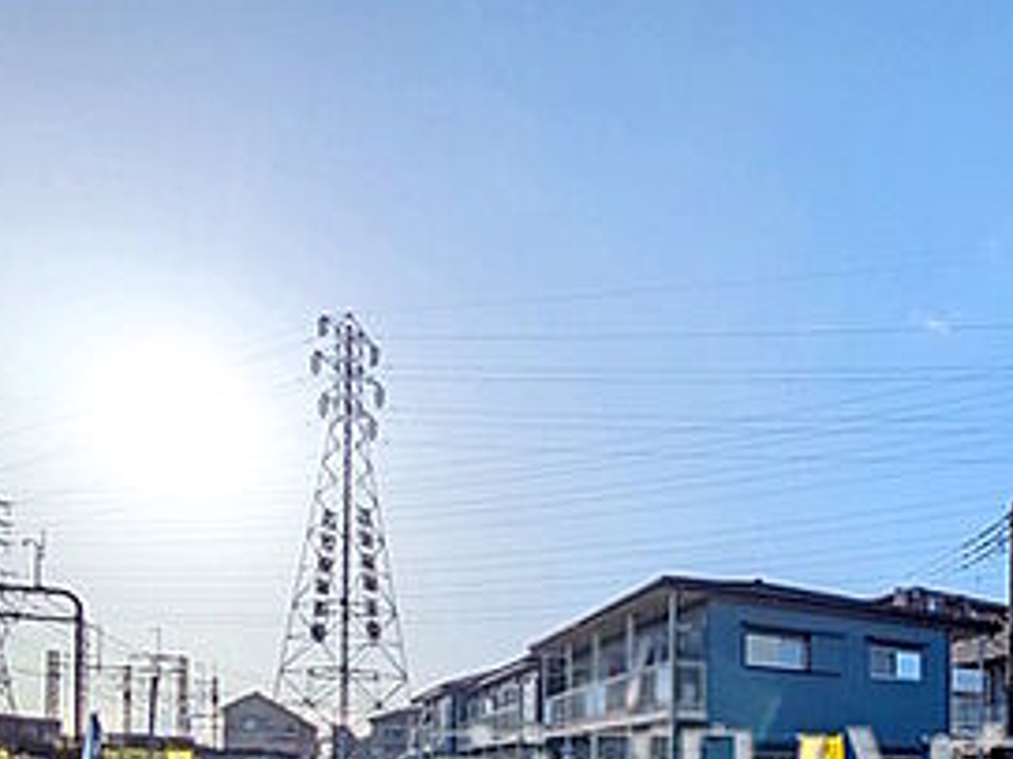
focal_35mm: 31
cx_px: 826
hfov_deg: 54.0
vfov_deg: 39.1
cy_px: 789
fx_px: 907
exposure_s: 1/5076
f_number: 2.2
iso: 43
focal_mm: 1.83
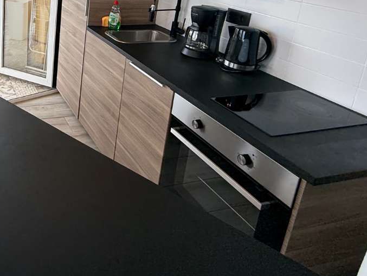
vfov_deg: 41.4
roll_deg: -2.0
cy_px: 21
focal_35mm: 31
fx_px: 329
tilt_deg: -14.4
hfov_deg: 51.2
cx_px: 34
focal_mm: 2.22
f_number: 2.2
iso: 50
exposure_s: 1/203
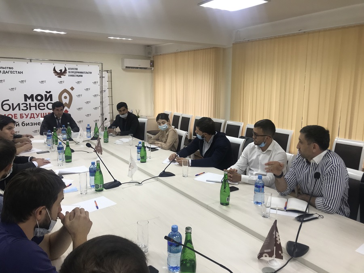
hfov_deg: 63.4
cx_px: 182
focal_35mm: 28
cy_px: 136
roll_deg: -1.1
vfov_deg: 49.7
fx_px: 294
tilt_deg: -8.6
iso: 25
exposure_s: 1/50
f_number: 1.8
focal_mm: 3.99
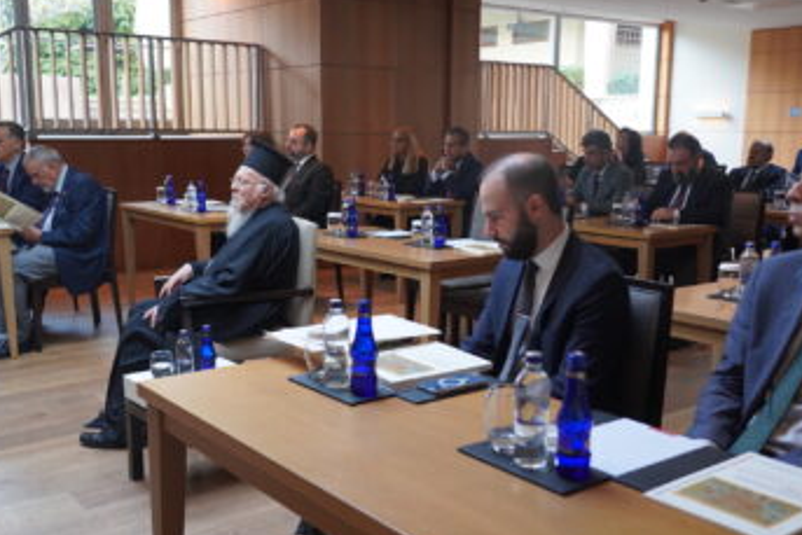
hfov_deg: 50.7
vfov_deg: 35.0
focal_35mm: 38
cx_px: 419
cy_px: 299
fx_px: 847
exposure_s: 1/160
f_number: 4
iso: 2000
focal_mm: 29
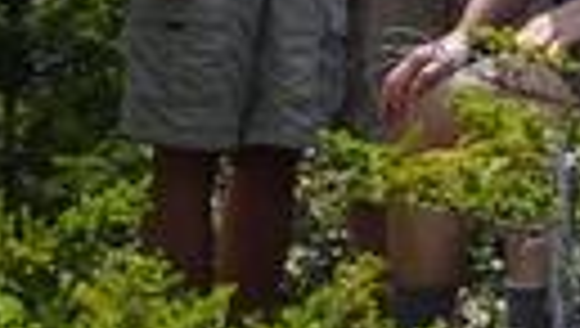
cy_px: -20
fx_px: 3188
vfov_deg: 5.9
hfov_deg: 10.1
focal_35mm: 207
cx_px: 823
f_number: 4.5
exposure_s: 1/500
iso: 100
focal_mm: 8.99
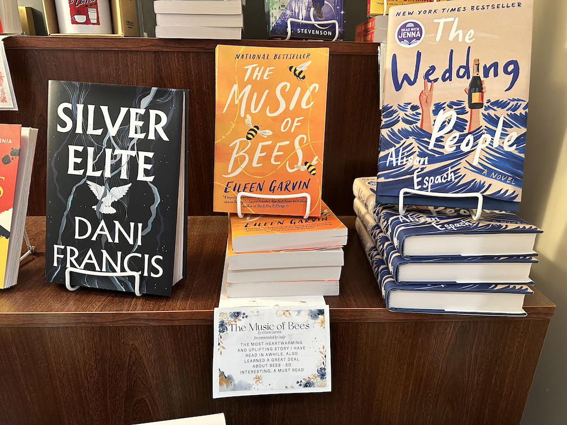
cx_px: 284
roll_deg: -1.8
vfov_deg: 56.8
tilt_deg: -20.9
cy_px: 212
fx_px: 393
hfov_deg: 71.6
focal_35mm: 24
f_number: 1.78
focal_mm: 6.86
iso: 400
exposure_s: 1/60
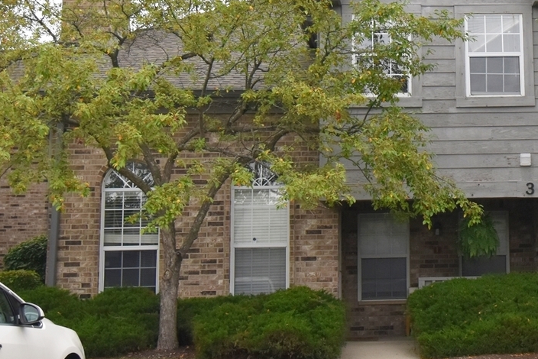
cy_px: 126
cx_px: 480
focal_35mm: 69
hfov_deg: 28.2
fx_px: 1032
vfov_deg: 19.7
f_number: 8
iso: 400
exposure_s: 1/250
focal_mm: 20
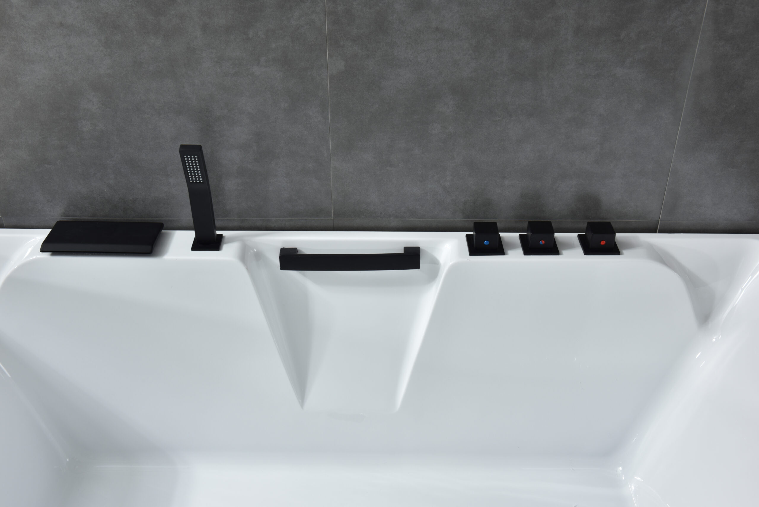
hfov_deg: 48.4
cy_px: 254
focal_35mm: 40
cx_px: 380
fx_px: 844
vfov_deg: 33.4
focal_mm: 40
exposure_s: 1/80
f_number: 13
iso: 200
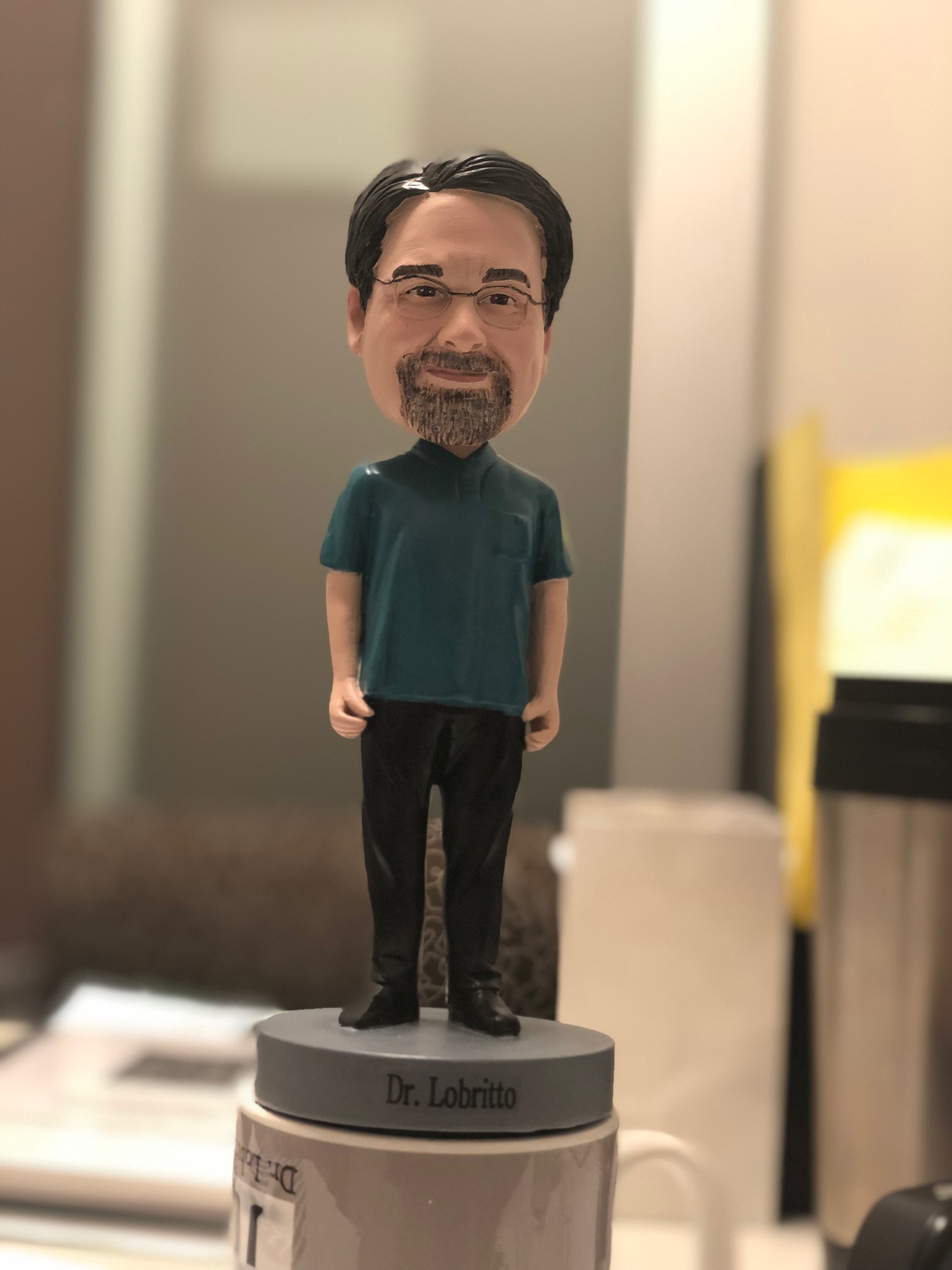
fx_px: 1907
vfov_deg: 36.8
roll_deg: -2.8
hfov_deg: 28.0
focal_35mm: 52
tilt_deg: +2.4
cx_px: 476
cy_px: 635
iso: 125
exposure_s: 1/24
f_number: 2.4
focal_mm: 6
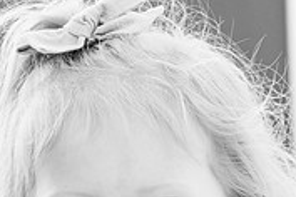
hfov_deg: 9.0
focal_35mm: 229
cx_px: 204
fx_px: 1883
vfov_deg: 6.0
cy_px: 266
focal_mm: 70
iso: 1600
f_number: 6.3
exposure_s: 1/320
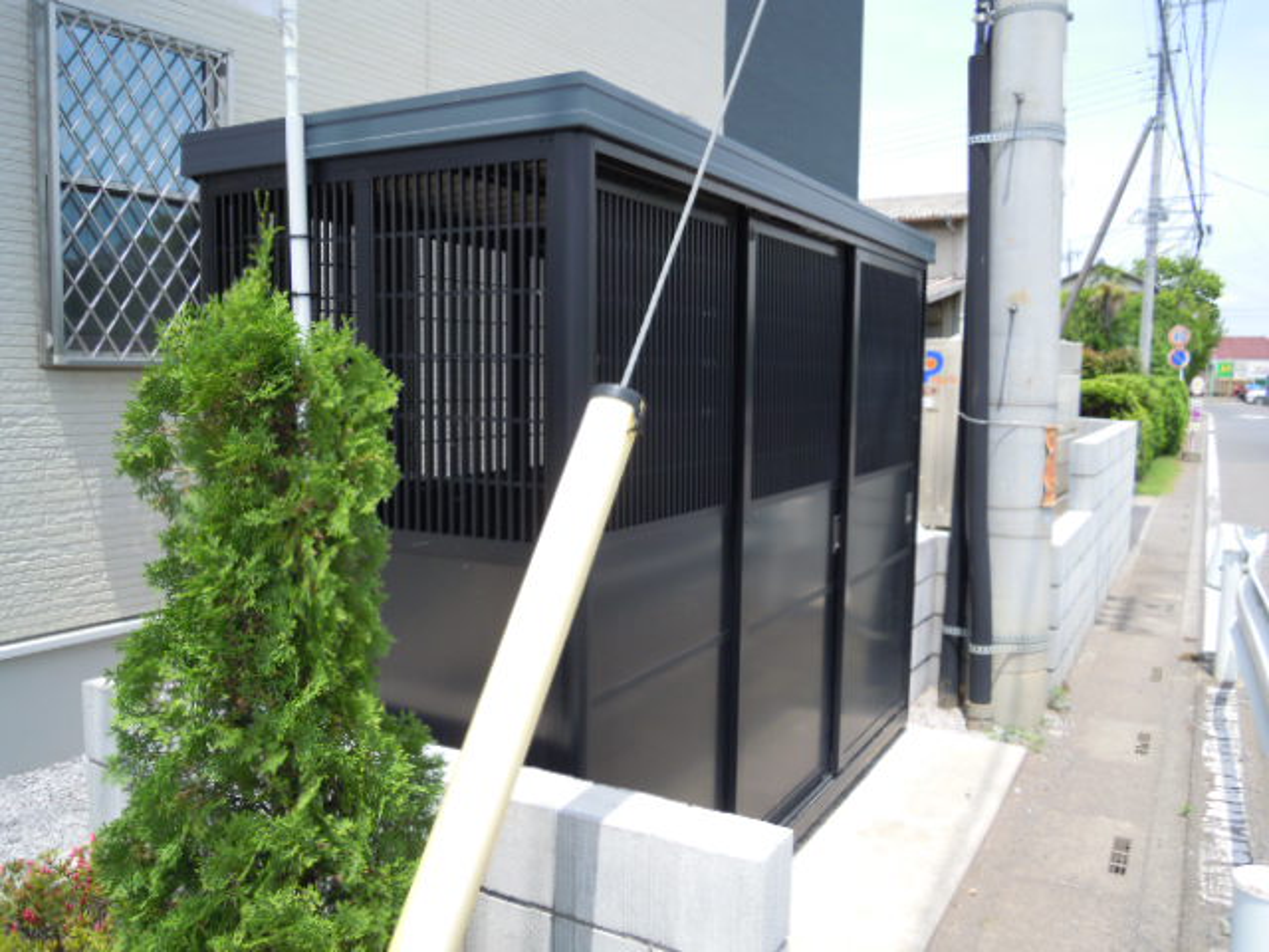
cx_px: 634
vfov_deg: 49.7
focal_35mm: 28
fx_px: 1026
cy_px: 476
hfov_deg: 63.4
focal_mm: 5
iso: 100
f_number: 2.7
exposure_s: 1/800
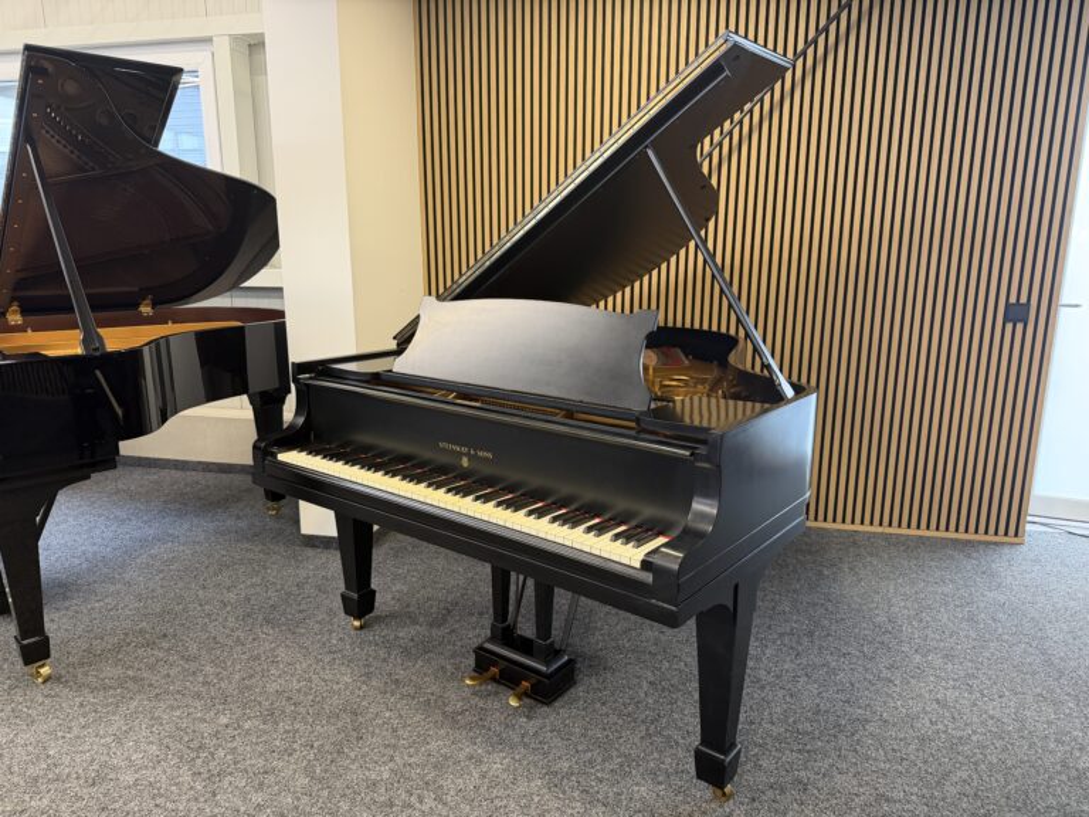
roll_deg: +0.2
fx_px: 755
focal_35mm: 24
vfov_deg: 56.8
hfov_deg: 71.6
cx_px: 544
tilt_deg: -13.1
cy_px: 408
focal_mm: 6.76
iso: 200
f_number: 1.78
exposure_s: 1/50
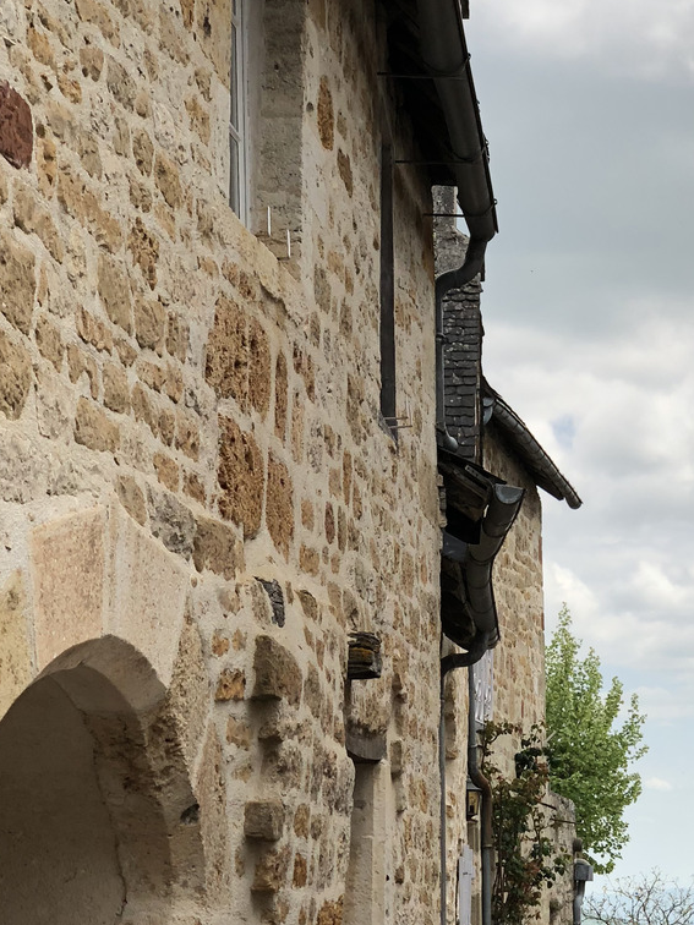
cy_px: 854
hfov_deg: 13.4
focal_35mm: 110
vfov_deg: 17.6
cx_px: 589
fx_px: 2940
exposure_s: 1/727
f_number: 2.4
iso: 16
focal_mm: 6
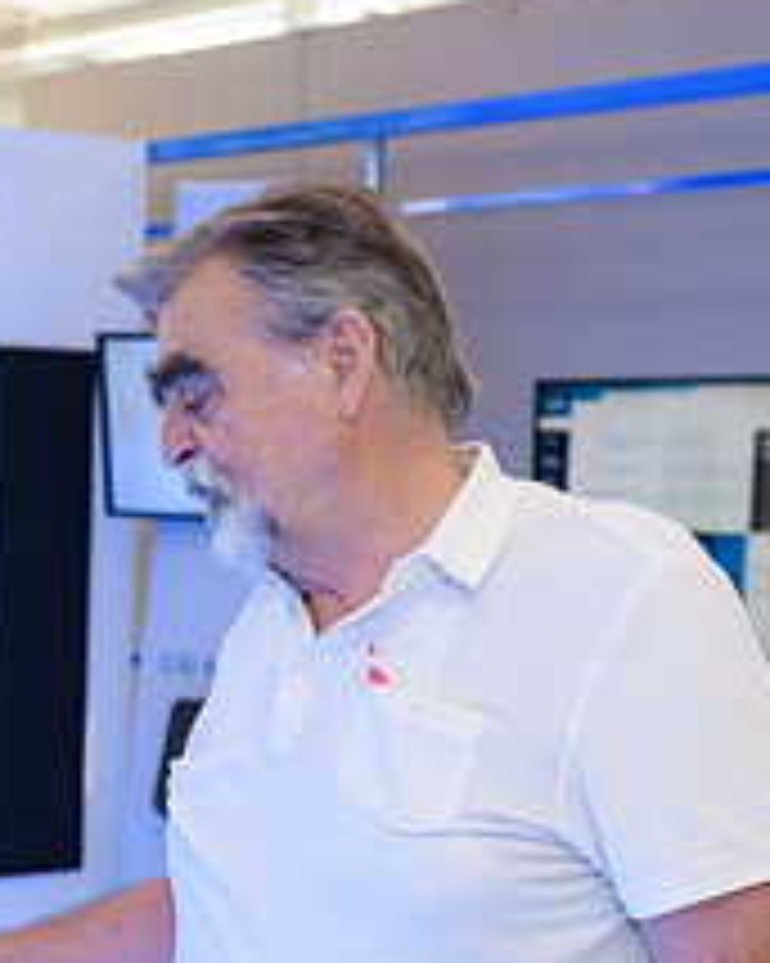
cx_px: -14
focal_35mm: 61
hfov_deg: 23.8
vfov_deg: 30.8
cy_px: 632
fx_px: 1739
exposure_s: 1/200
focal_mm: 24
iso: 400
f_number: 3.2
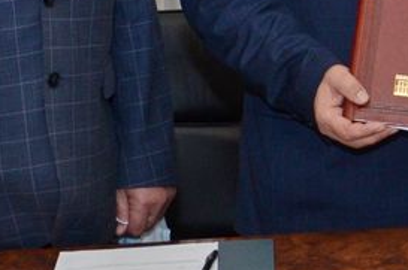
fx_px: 2179
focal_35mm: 193
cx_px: 613
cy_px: -190
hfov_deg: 10.3
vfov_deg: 7.0
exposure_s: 1/250
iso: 800
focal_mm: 25
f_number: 4
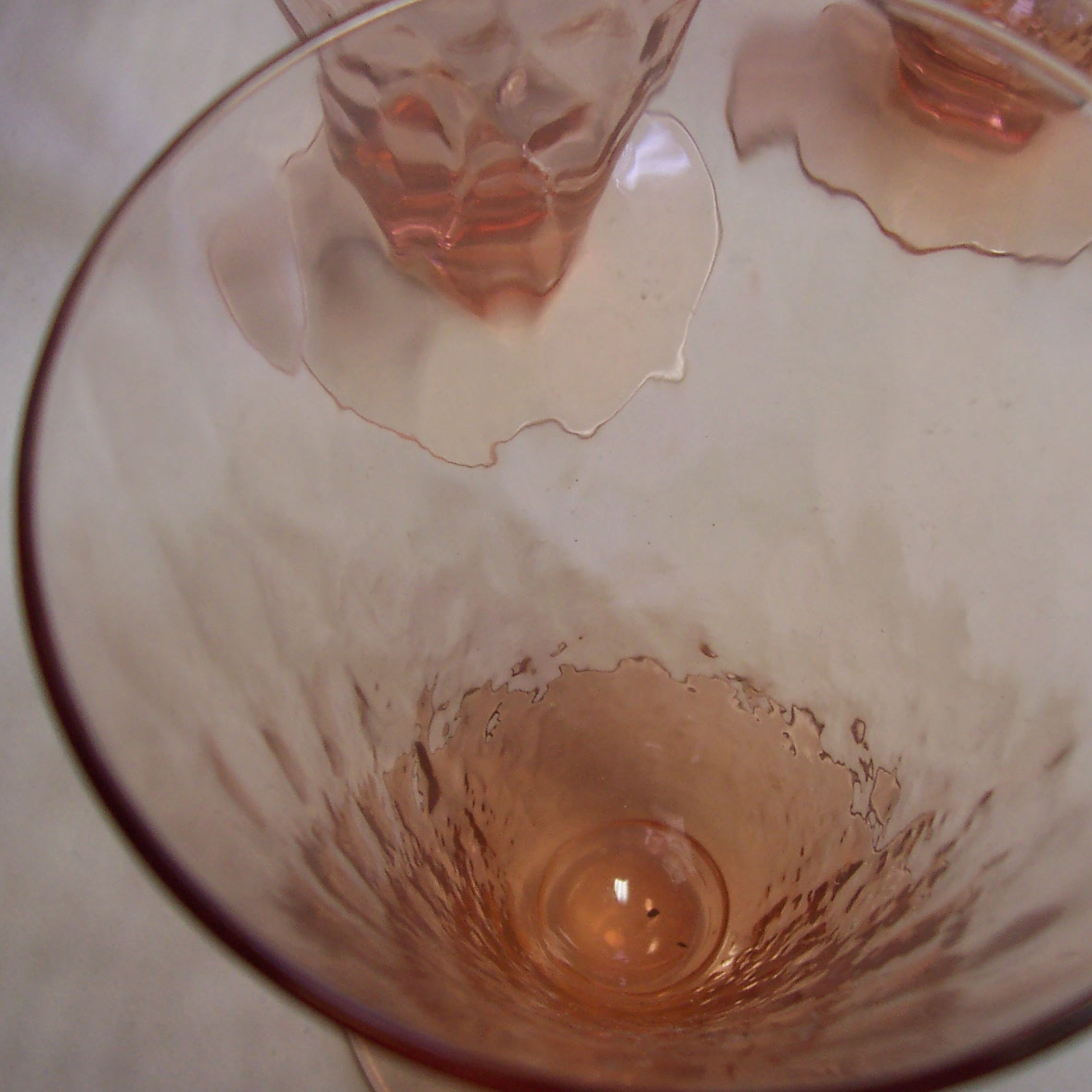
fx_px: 1642
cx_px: 649
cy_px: 561
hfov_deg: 36.7
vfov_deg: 36.8
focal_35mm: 46
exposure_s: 1/60
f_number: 2.8
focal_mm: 5.6
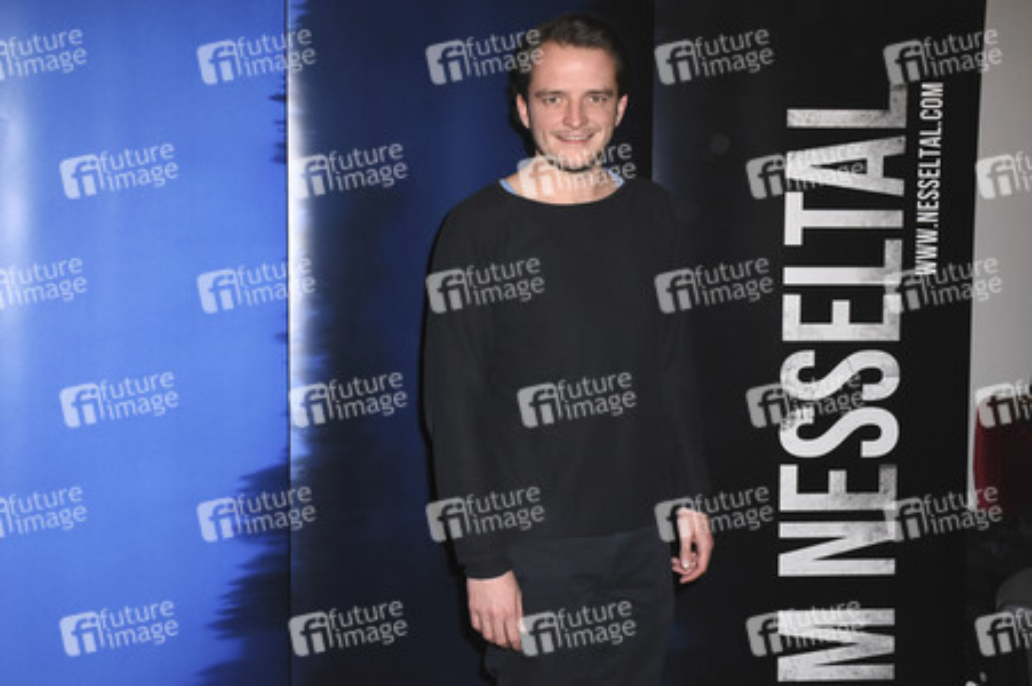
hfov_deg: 48.0
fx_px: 1160
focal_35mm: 40
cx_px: 516
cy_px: 343
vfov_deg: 33.0
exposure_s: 1/60
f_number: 6.3
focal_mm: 27
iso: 1600
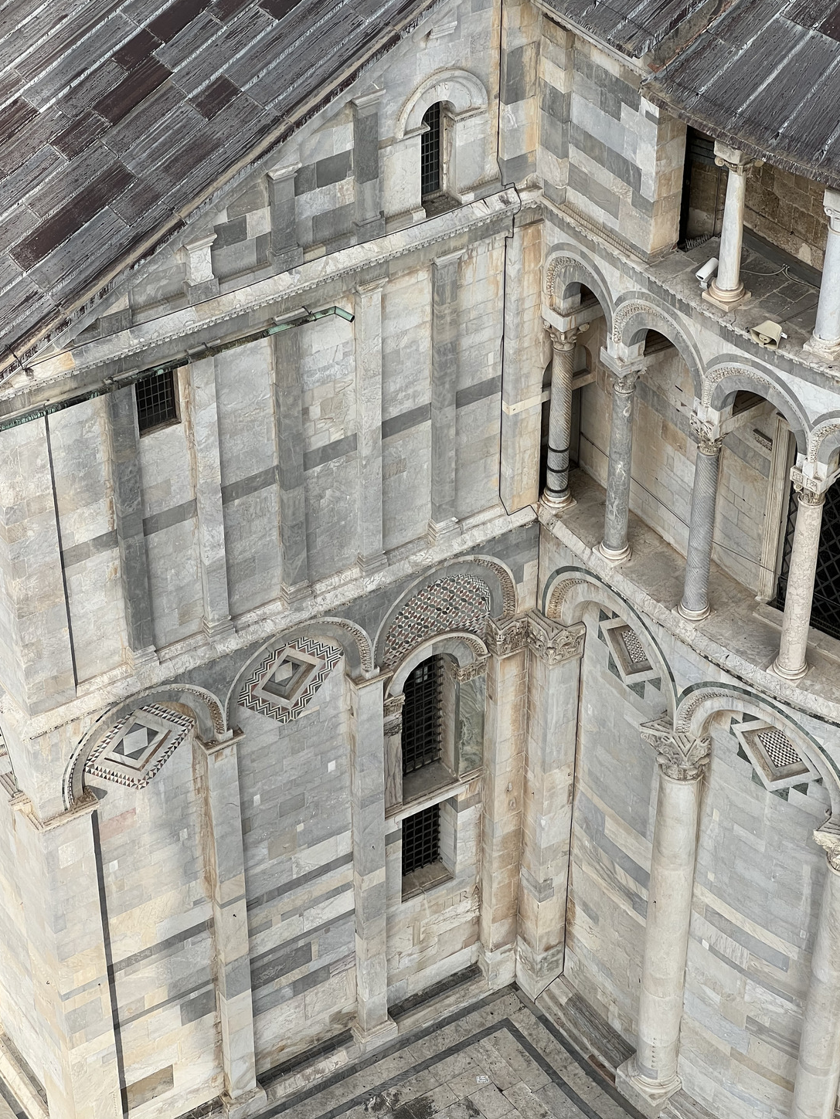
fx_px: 2750
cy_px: 598
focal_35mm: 85
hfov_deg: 17.4
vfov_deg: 23.0
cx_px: 435
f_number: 2.8
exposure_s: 1/774
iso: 32
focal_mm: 9
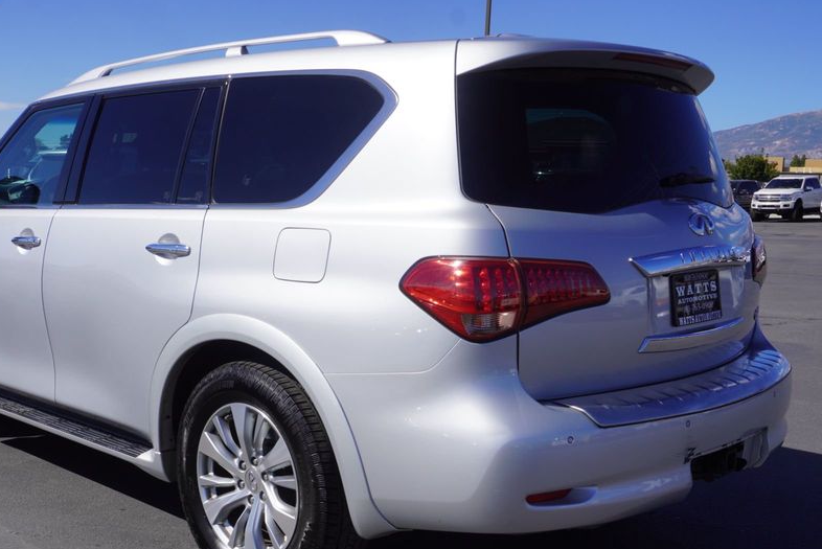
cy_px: 337
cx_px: 320
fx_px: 982
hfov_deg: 45.1
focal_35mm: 43
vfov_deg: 31.1
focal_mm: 22
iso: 100
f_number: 10
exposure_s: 1/250
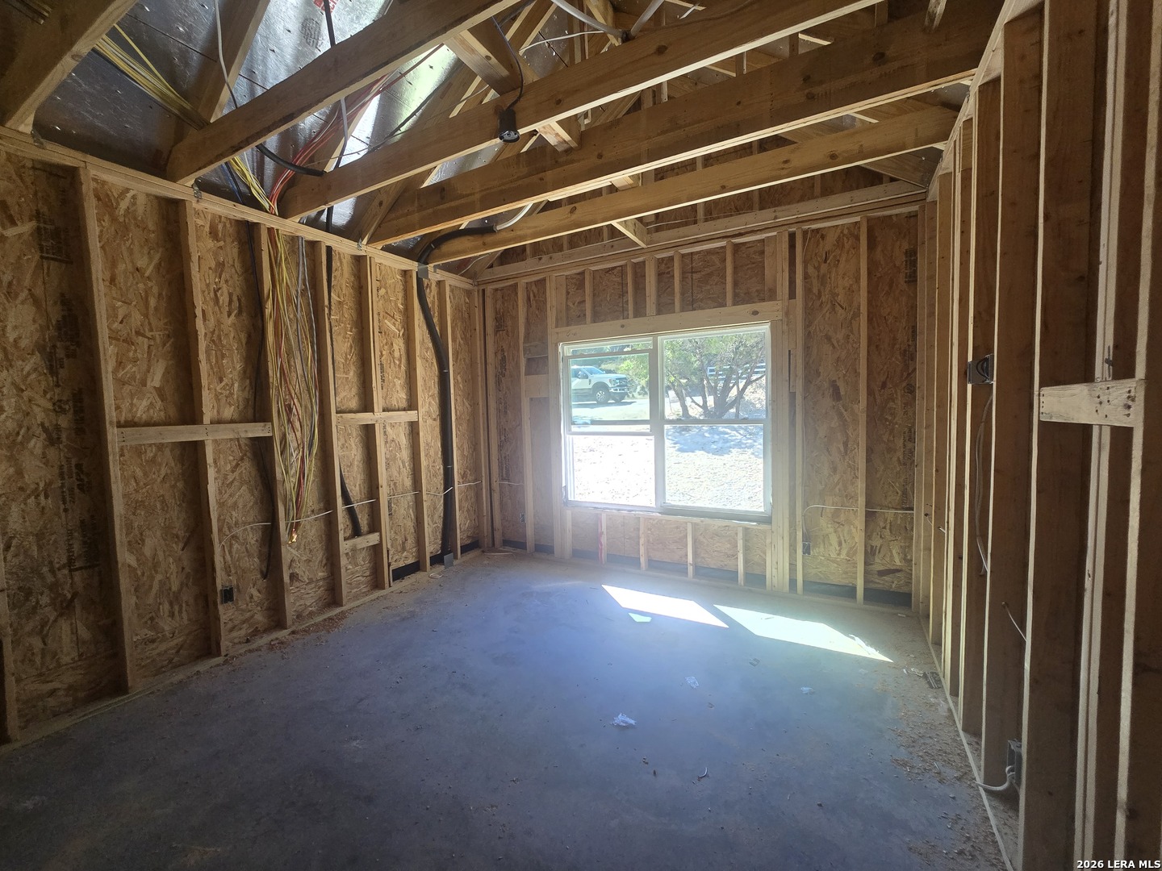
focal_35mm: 13
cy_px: 436
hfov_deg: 106.2
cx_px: 581
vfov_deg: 89.9
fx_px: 436
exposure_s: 1/359
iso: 160
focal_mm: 2.2
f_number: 2.2
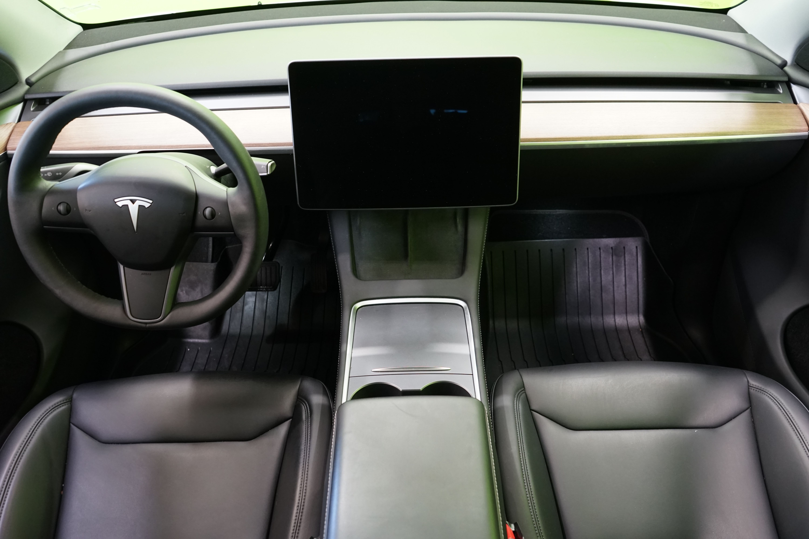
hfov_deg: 61.9
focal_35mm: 30
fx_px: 674
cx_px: 404
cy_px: 270
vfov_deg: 43.6
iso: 2000
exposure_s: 1/15
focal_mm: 30
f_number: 5
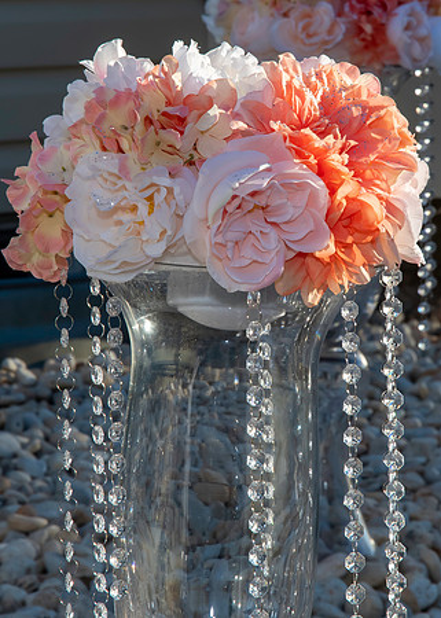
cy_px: 270
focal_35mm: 200
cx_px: 276
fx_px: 3507
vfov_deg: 10.1
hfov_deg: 7.2
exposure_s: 1/250
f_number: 11
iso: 400
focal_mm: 80
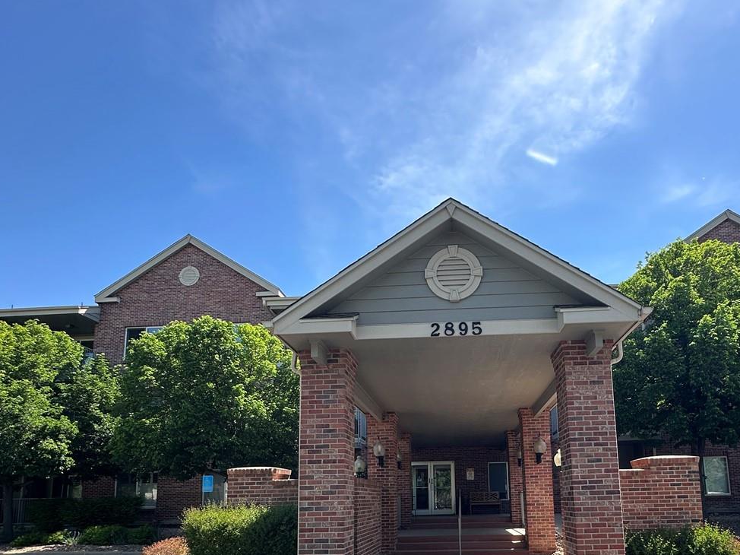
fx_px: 492
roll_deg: +1.6
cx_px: 438
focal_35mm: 23
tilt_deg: +7.8
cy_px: 431
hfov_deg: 73.3
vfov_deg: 55.4
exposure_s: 1/409
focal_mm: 2.22
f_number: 2.2
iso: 40
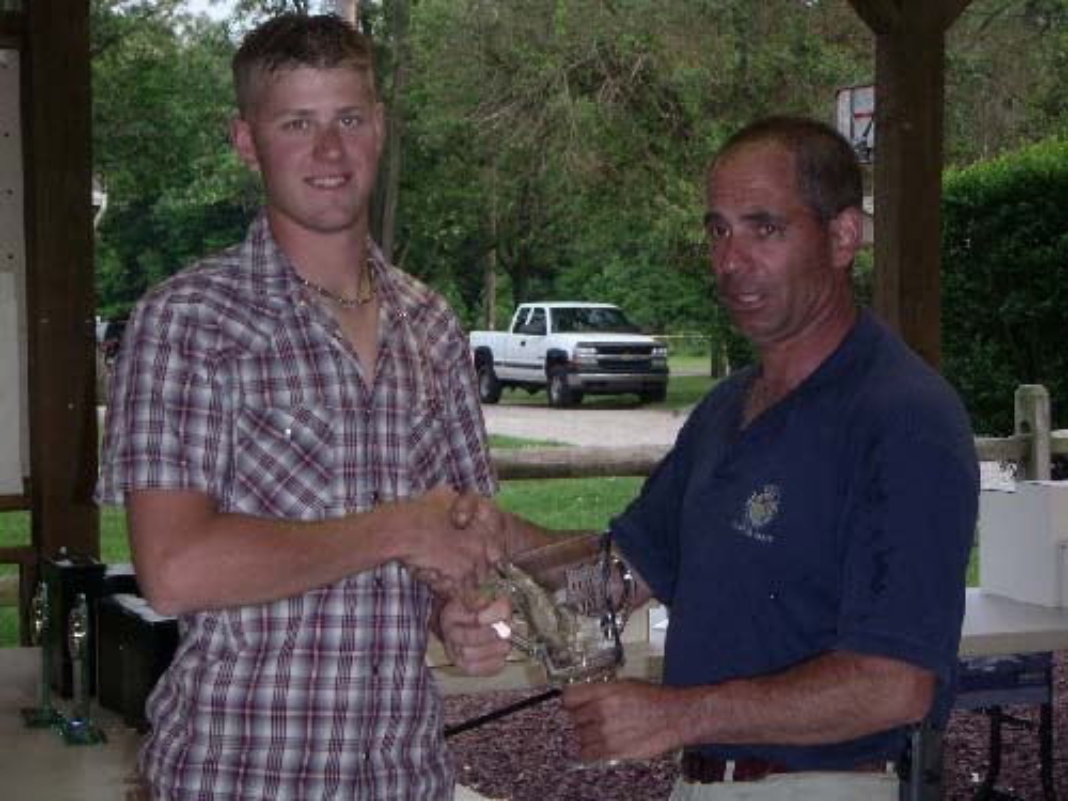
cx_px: 534
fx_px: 2437
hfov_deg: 24.7
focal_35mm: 79
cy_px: 400
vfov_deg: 18.7
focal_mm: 12.2
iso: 160
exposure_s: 1/75
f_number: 3.2
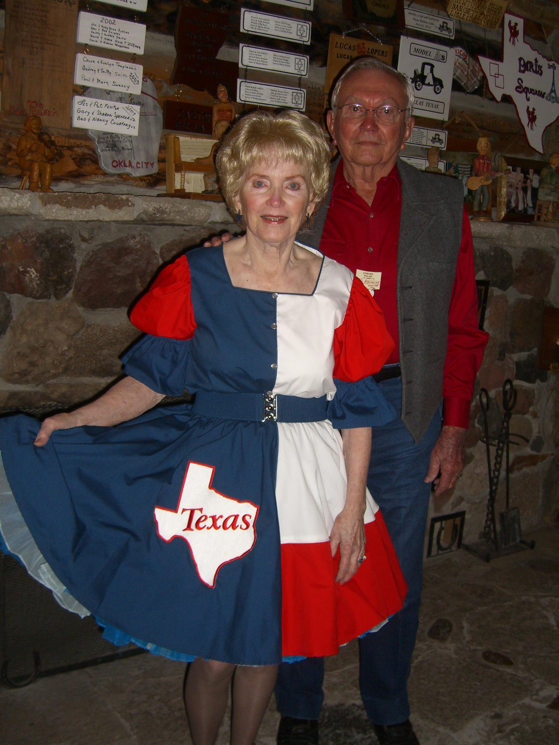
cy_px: 372
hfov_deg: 37.7
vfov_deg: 49.0
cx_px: 280
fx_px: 818
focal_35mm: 38
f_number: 2.8
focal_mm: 7.9
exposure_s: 1/60
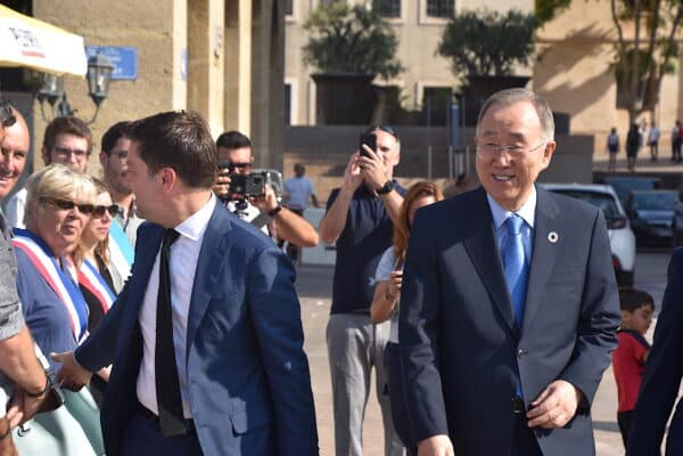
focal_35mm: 128
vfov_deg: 10.8
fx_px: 2419
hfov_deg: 16.1
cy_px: 228
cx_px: 342
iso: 140
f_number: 8
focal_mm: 85
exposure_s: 1/250
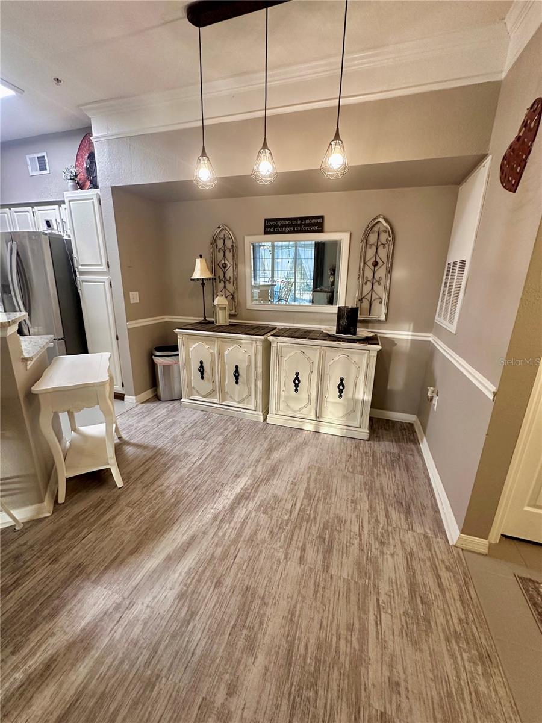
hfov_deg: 85.7
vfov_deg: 102.1
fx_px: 292
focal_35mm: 14
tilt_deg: -16.6
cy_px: 362
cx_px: 271
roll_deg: -1.5
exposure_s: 1/60
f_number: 2.2
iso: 320
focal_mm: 2.22
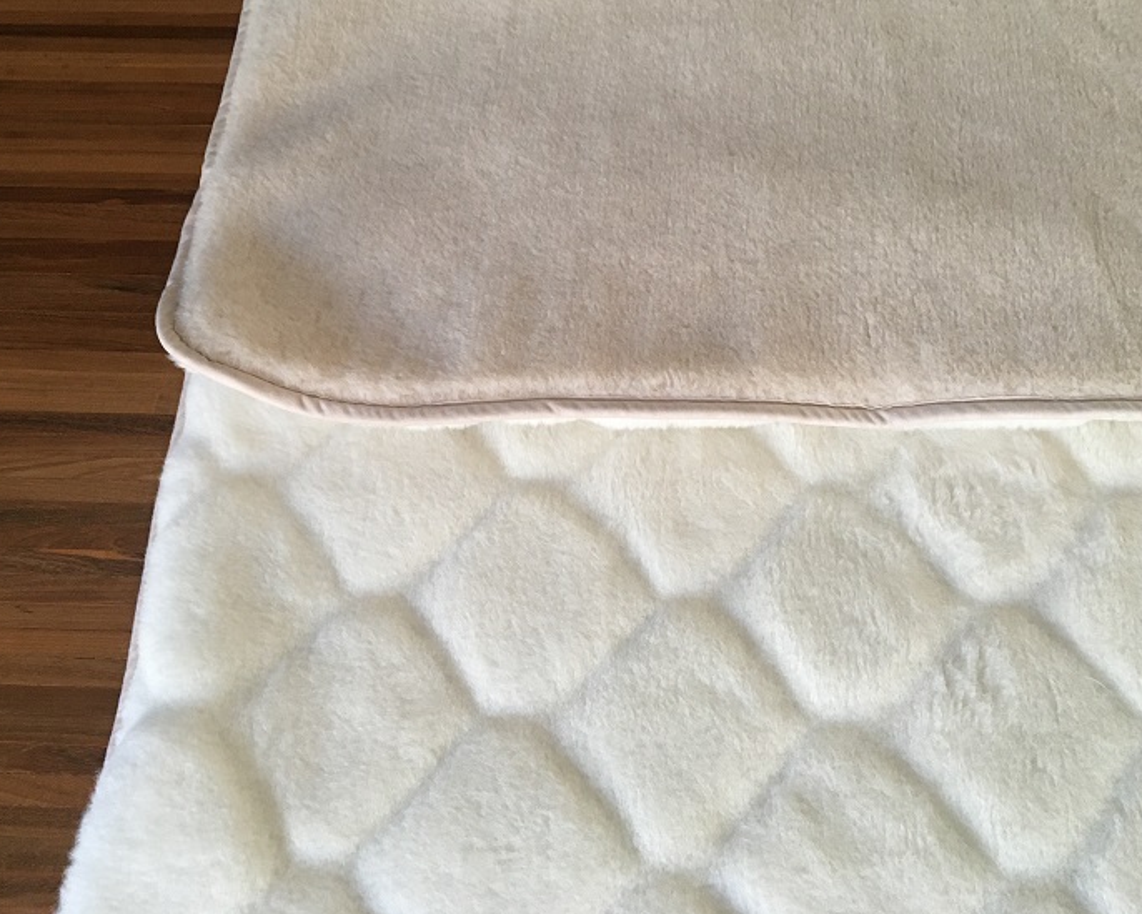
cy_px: 433
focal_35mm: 33
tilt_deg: -60.2
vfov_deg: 44.5
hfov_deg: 54.2
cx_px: 534
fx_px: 1116
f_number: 2.2
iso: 160
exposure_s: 1/33
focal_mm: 4.15
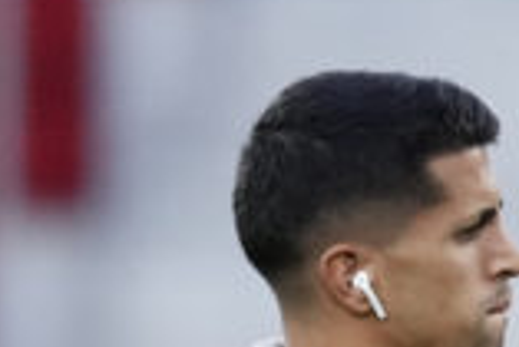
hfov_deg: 1.1
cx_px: 942
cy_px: 697
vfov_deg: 0.7
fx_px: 27604
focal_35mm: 1913
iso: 2000
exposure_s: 1/2000
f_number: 2.8
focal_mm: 400
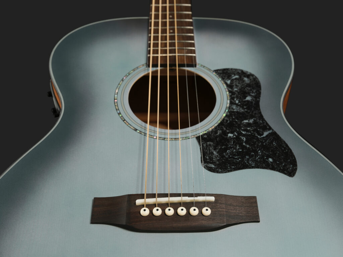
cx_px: 172
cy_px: 128
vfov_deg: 32.9
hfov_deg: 42.9
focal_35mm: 44
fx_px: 436
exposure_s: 1/100
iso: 400
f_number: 10
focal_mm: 55
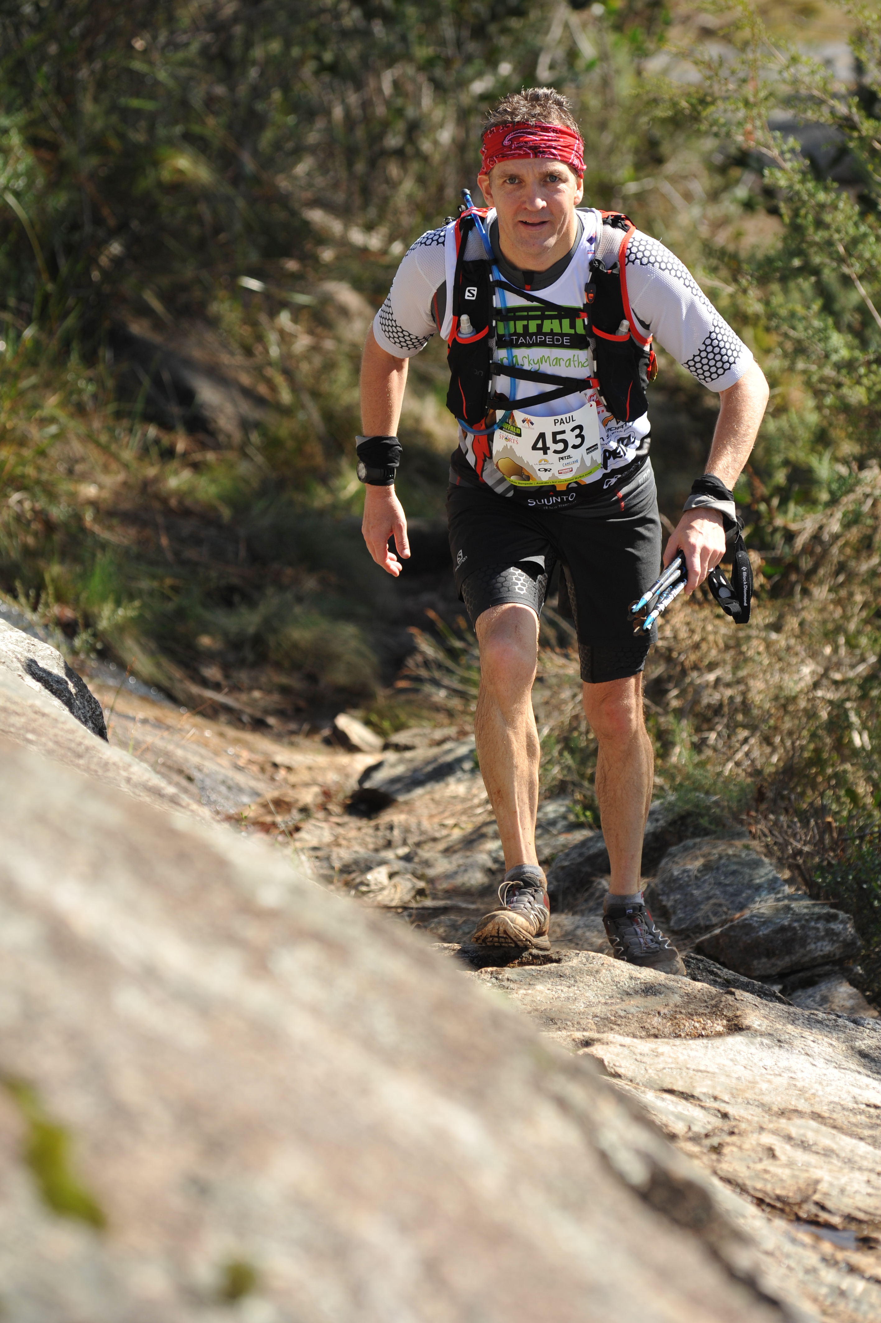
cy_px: 662
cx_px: 440
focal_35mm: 185
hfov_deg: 7.4
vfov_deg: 11.1
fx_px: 6799
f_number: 5.6
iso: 400
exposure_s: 1/800
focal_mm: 185
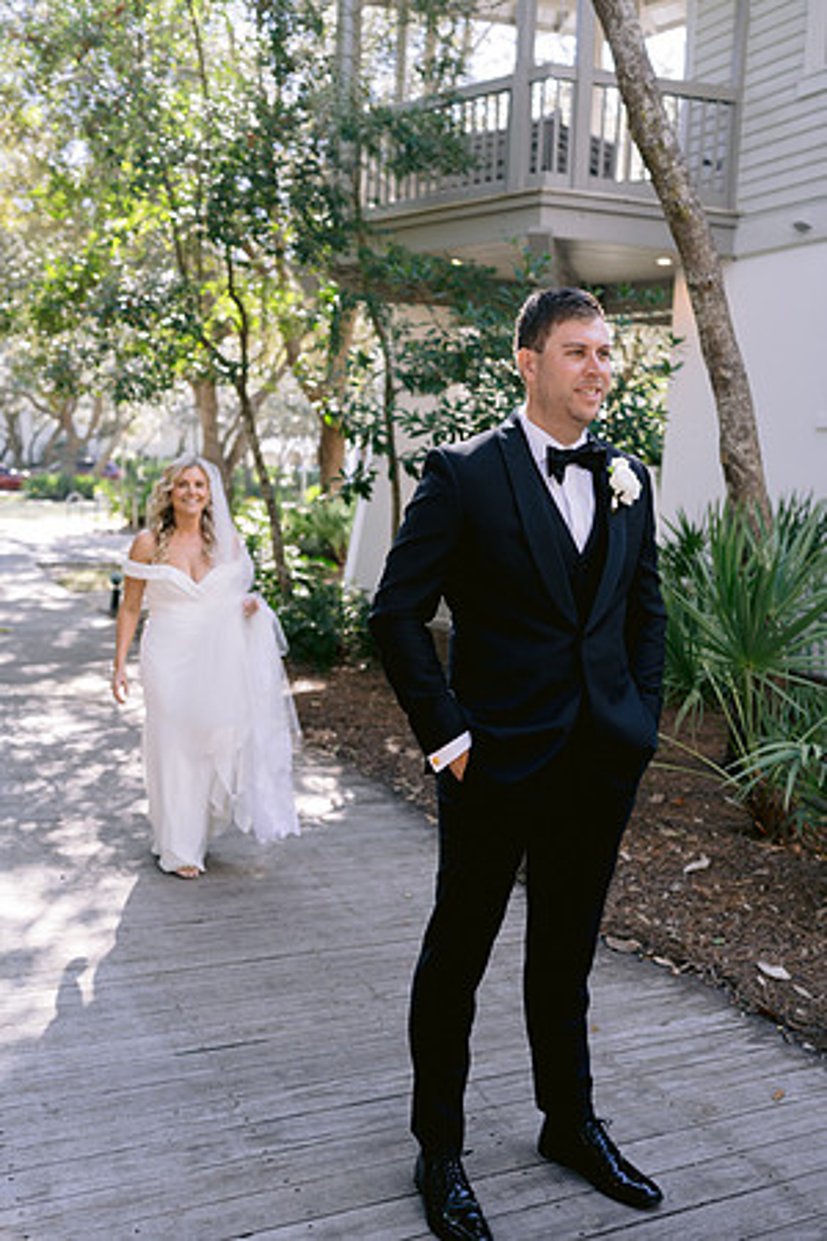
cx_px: 414
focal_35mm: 35
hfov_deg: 37.9
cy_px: 620
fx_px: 1206
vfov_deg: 54.4
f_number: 2.8
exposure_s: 1/200
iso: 200
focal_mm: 35
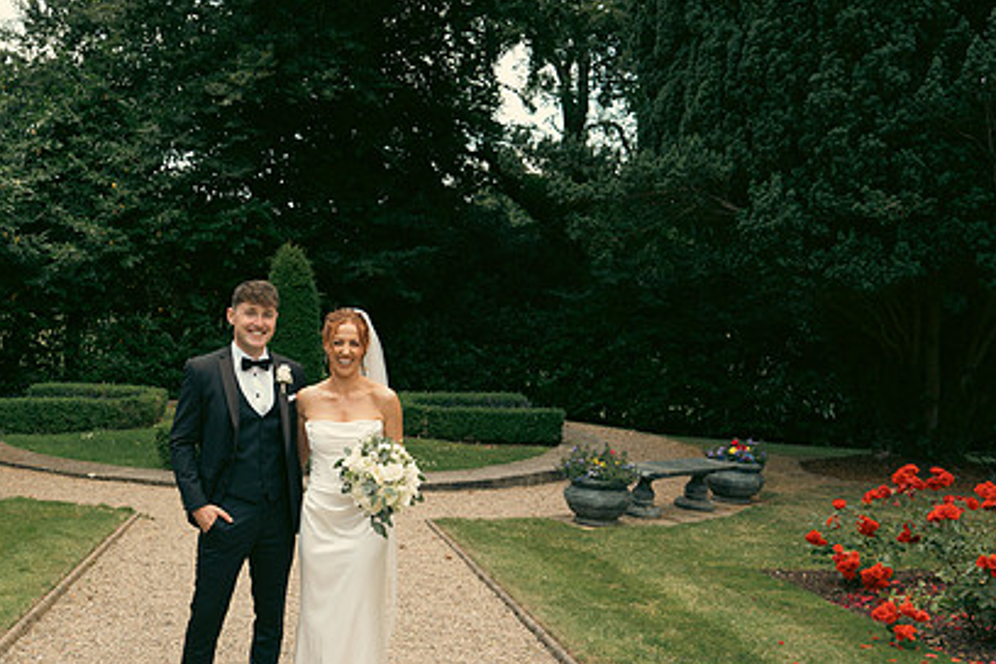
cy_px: 406
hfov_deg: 50.6
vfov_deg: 35.8
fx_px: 1024
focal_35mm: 37
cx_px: 300
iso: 50
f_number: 3.5
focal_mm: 26
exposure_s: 1/160
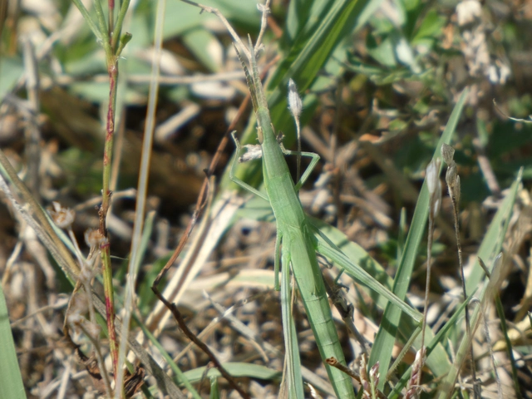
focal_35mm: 1196
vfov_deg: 1.2
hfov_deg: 1.7
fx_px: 18381
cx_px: 266
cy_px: 200
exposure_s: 1/400
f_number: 5.9
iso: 80
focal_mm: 214.2
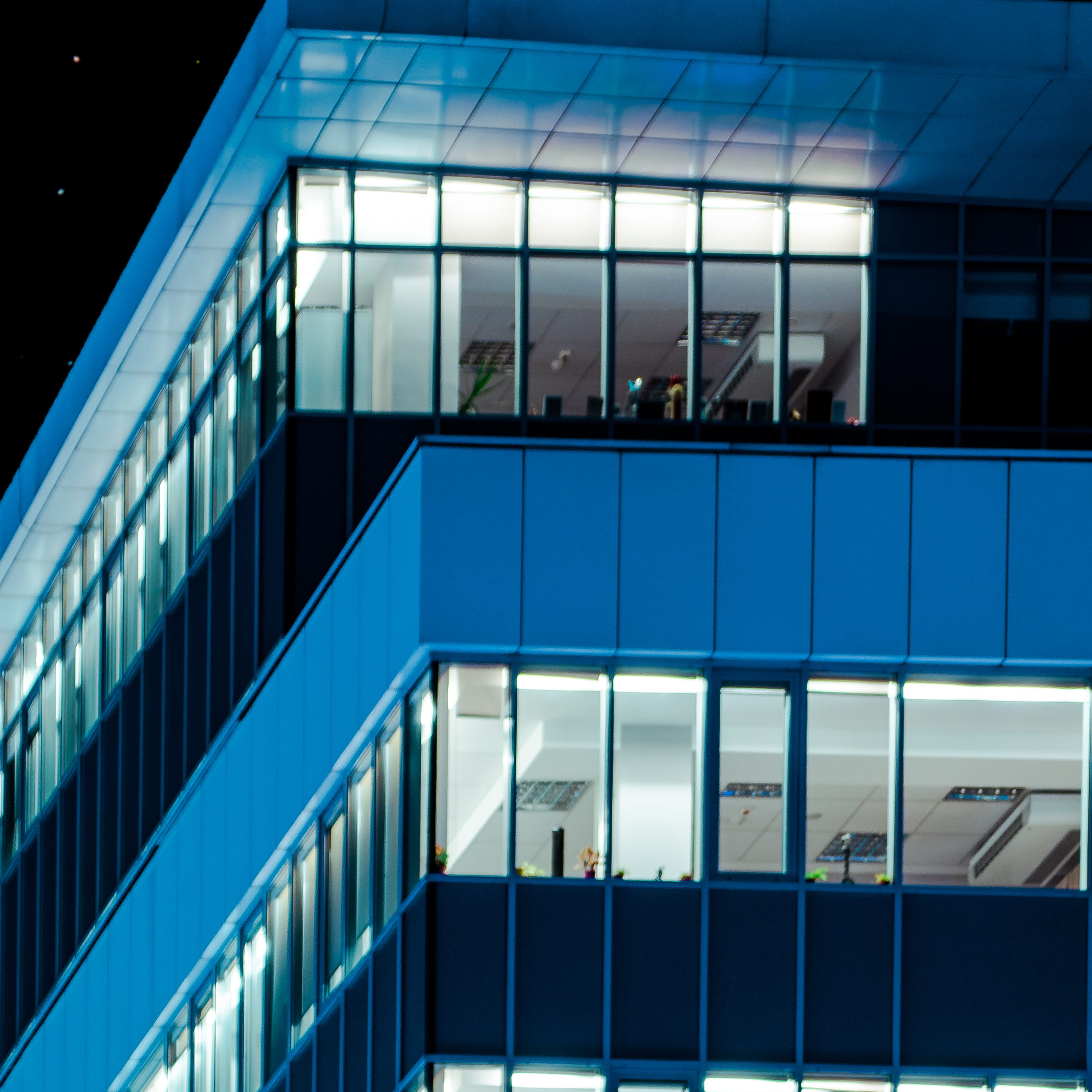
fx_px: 7566
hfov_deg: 8.3
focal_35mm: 212
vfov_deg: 8.2
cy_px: 1208
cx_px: 491
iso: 100
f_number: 5
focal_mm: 68
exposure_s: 1/1.25
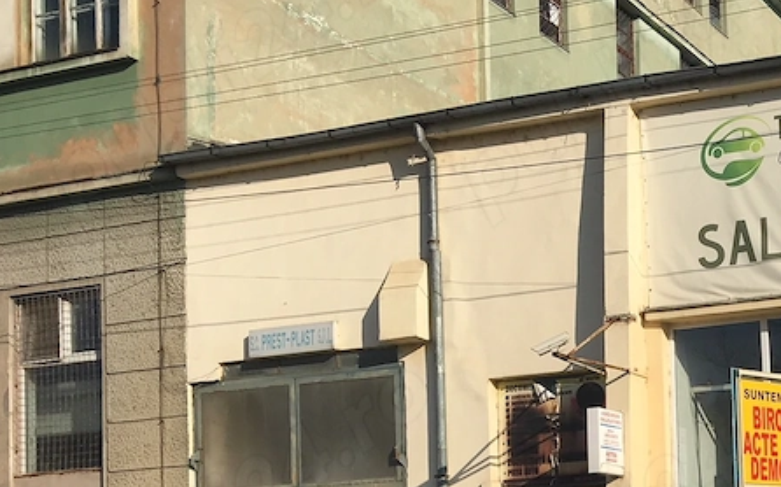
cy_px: 541
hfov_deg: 27.4
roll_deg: +1.9
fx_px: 1468
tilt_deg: +3.4
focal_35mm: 69
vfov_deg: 18.1
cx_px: 853
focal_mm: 4.15
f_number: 2.2
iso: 25
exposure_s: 1/2079
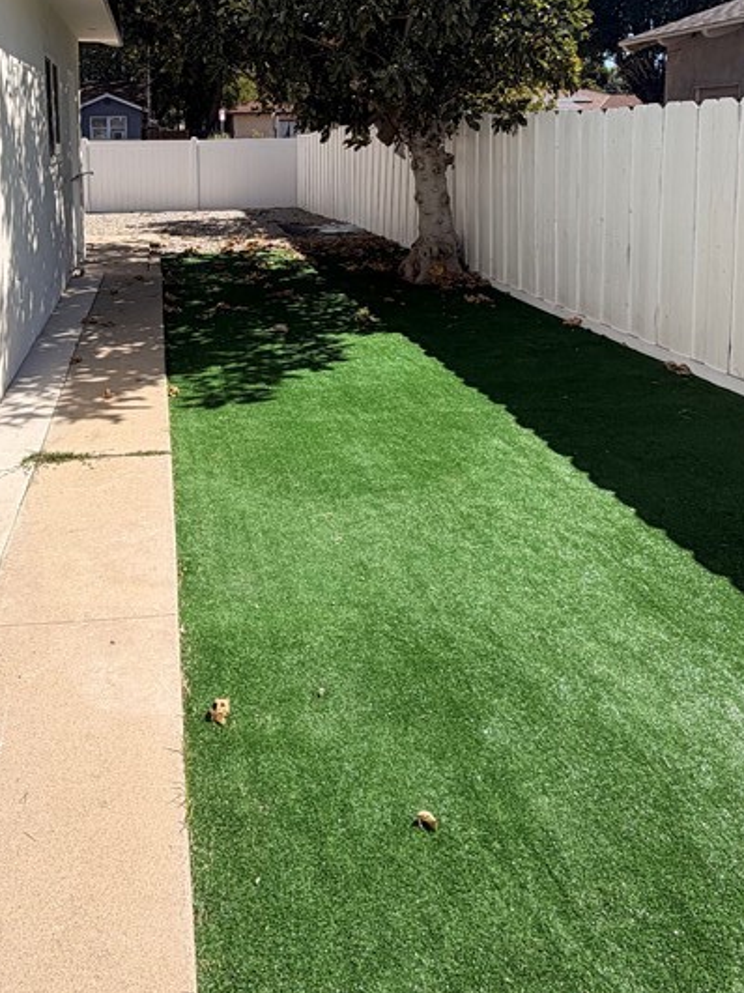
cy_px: 213
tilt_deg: -3.4
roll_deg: +1.1
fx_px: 774
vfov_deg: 60.6
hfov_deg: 50.6
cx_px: 260
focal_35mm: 27
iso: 25
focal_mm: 2.22
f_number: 2.2
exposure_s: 1/770
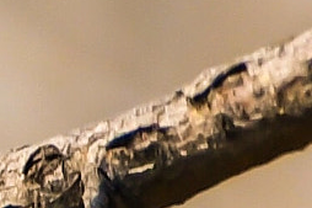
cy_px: -217
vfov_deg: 0.3
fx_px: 36869
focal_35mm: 4257
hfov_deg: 0.5
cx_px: -42
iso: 400
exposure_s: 1/1000
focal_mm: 450
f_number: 6
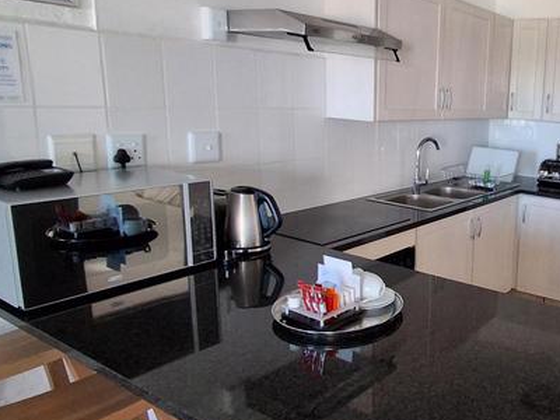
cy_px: 189
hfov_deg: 51.7
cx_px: 477
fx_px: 518
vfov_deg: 44.1
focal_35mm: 32
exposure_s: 1/50
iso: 320
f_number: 2.2
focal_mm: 1.64
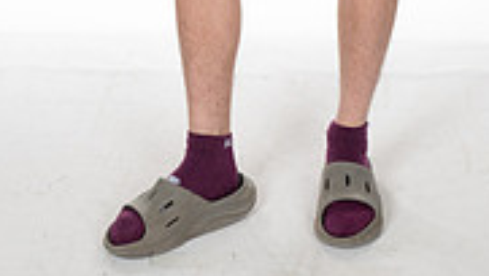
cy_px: -300
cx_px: 262
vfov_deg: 9.1
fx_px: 1622
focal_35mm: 125
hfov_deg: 17.1
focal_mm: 48
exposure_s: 1/320
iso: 800
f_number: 7.1
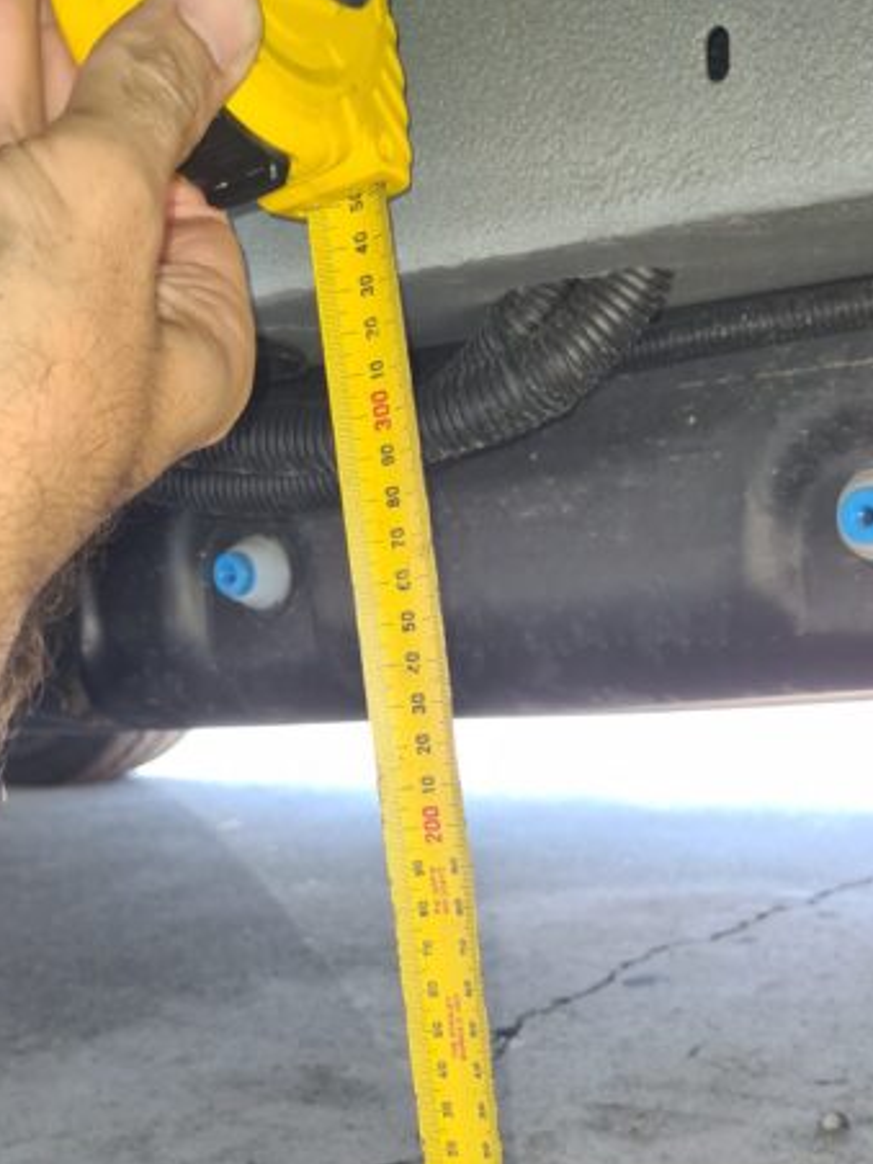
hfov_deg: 31.5
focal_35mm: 46
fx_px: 1547
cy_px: 821
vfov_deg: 40.5
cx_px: 494
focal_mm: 5.4
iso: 64
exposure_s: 1/50
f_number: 1.8
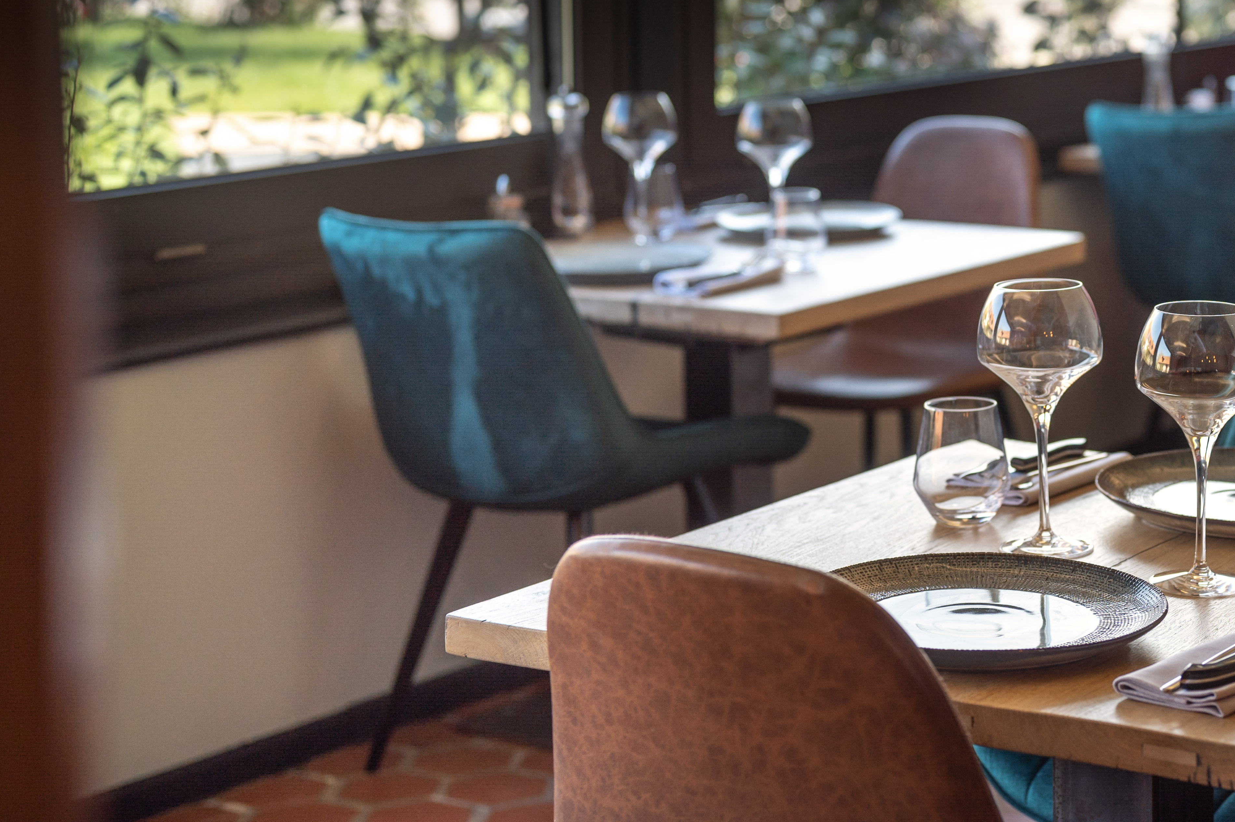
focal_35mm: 80
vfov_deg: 17.0
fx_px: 2743
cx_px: 955
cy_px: 316
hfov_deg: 25.0
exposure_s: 1/500
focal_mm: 50
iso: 100
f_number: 2.8
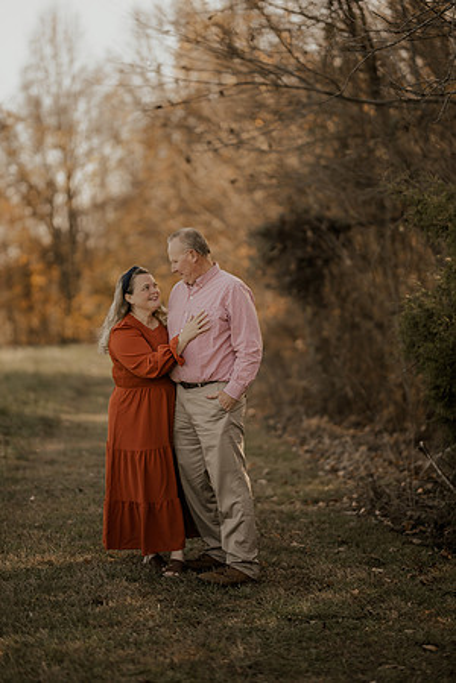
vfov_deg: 23.9
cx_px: 228
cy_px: 342
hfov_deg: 16.1
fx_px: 1615
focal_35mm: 85
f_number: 1.4
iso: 100
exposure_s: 1/640
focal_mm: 85
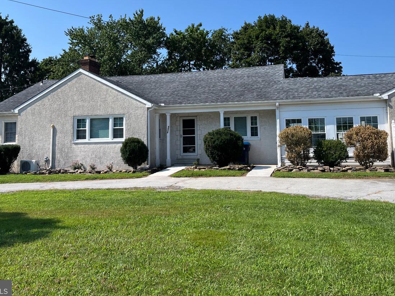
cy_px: 107
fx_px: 388
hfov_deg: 53.9
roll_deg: +0.8
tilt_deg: +4.5
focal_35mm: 34
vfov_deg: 41.4
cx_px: 207
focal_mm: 5.1
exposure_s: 1/3215
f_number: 1.6
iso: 50
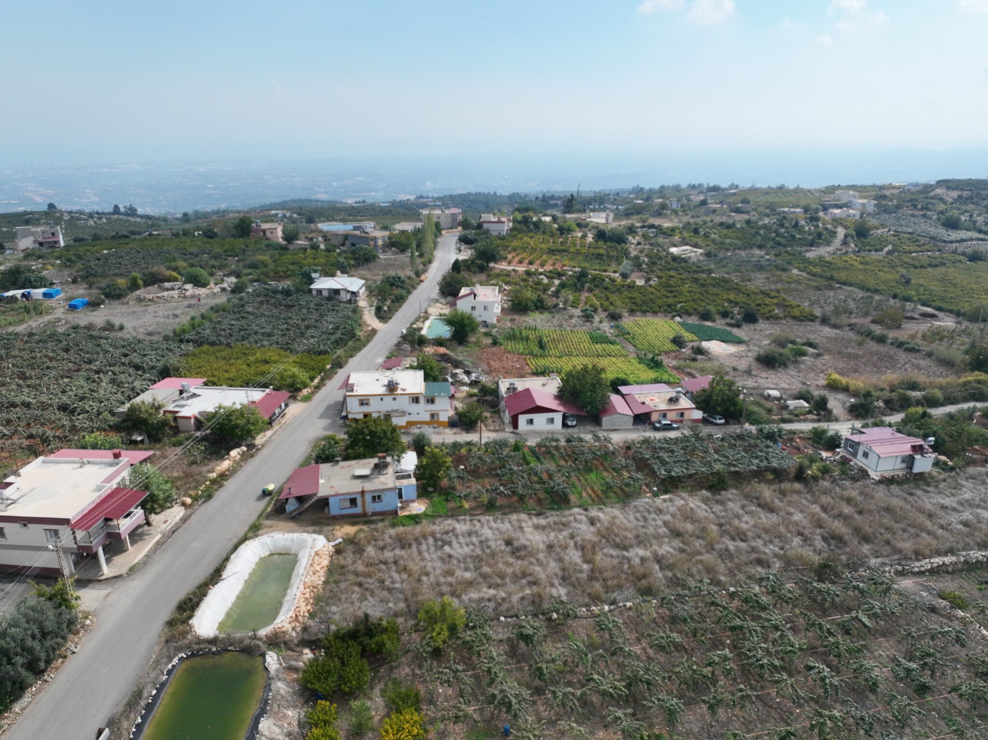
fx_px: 685
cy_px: 370
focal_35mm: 24
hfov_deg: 71.6
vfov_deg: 56.8
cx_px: 494
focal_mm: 12.29
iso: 300
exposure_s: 1/3200
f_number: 2.8
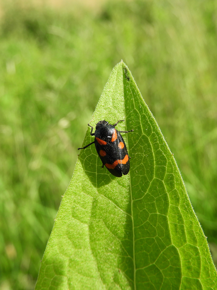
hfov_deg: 46.7
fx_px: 251
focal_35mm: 30
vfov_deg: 60.0
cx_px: 108
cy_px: 145
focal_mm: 5.4
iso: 100
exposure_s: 1/500
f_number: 3.5
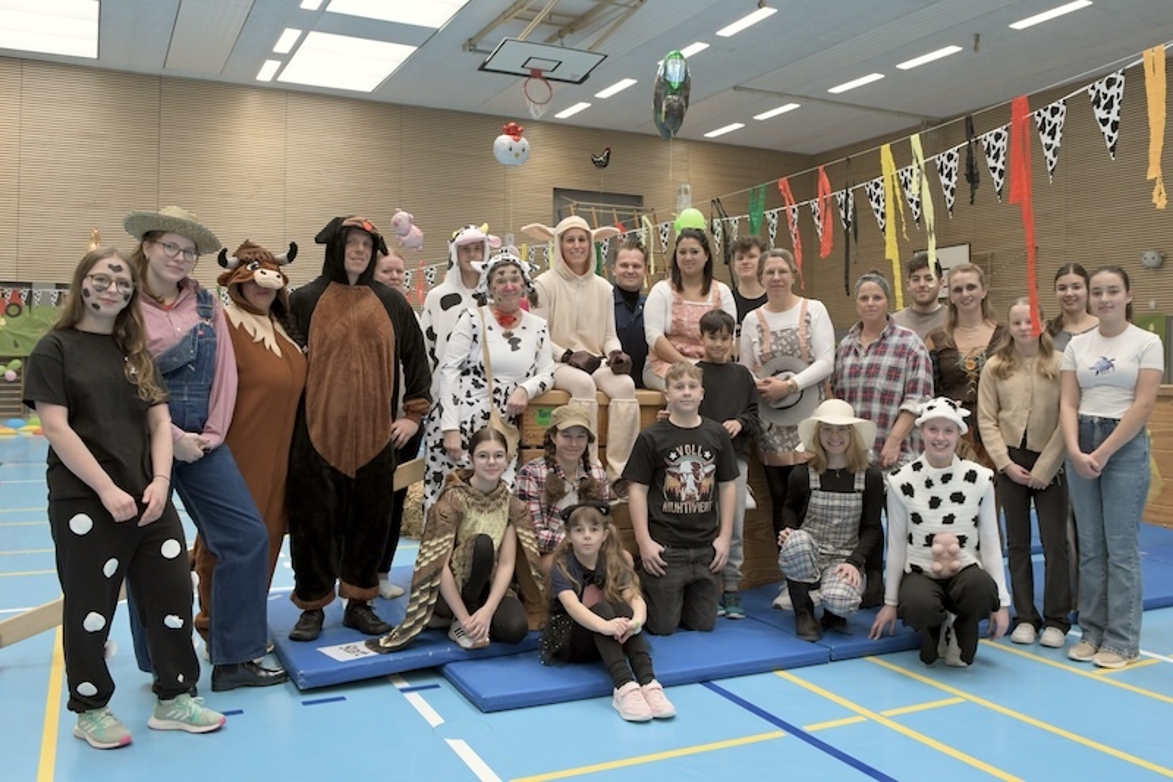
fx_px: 928
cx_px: 586
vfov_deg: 45.7
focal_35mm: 28
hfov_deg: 64.6
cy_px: 391
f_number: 5.6
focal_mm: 19
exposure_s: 1/100
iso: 1600
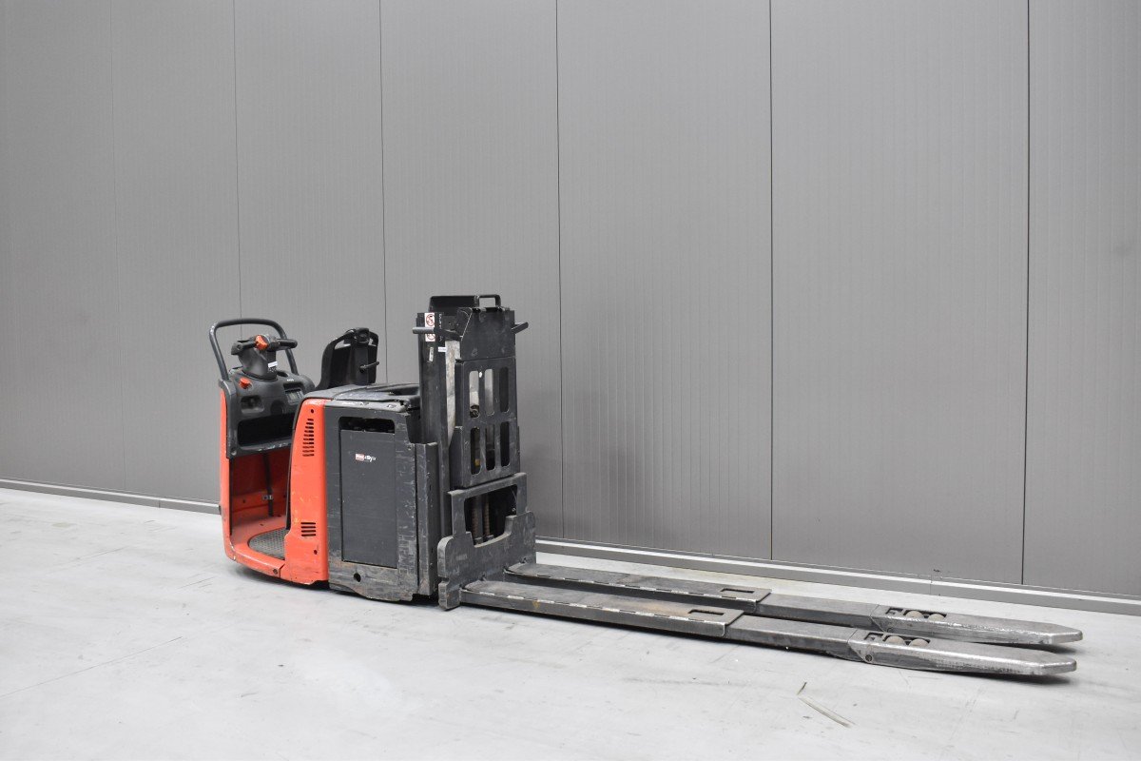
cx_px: 570
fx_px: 1046
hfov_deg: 57.2
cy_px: 380
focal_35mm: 33
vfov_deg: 40.0
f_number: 5
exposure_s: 1/40
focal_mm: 22
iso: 1600
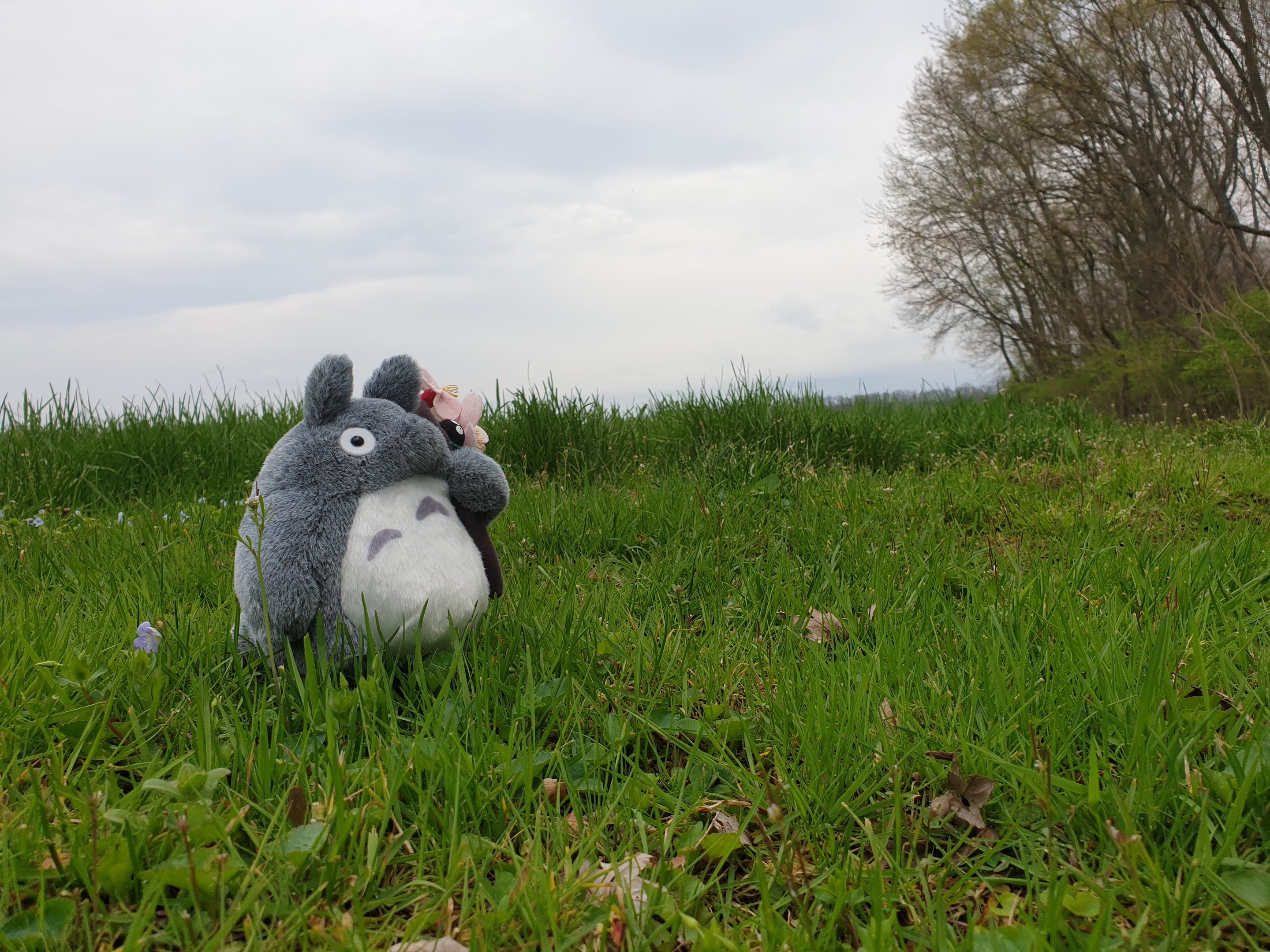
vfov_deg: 53.1
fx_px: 954
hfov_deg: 67.3
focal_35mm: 26
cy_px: 476
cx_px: 635
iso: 50
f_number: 2.4
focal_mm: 4.3
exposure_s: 1/1543
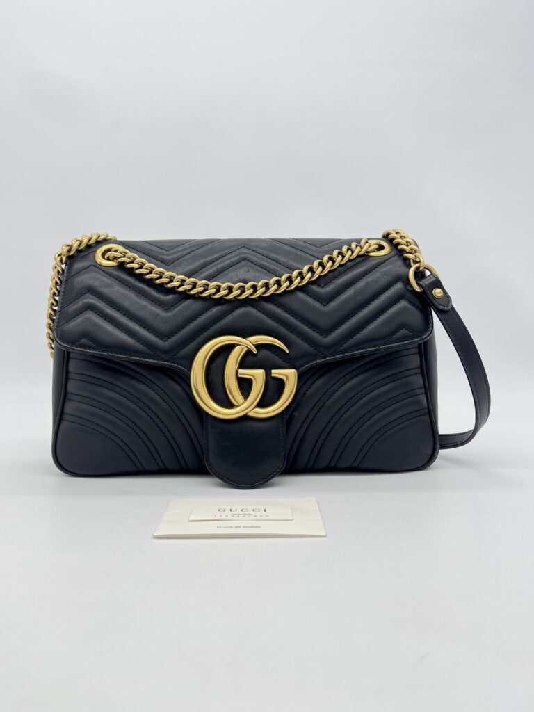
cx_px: 267
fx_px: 535
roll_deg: +0.5
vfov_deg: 67.3
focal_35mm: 26
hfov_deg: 53.1
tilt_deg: -1.5
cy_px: 356
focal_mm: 5.7
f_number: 1.5
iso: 40
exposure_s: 1/212
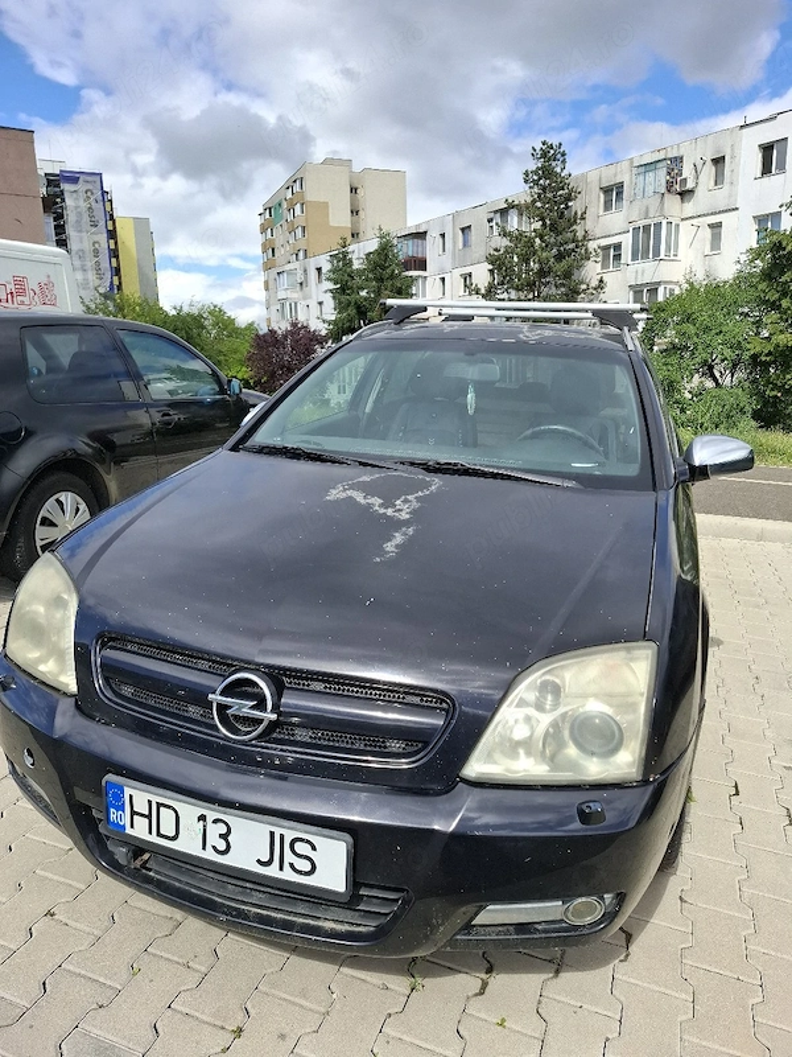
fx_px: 702
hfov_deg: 58.9
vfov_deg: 73.9
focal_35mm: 23
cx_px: 396
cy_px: 528
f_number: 1.8
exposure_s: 1/1667
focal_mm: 5.54
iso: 50
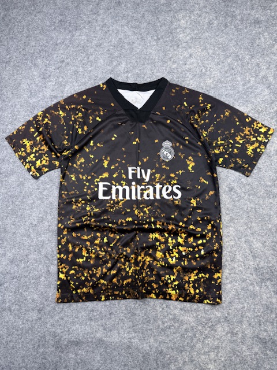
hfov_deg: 56.8
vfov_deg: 71.6
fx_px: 256
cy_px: 185
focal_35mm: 24
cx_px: 138
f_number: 1.78
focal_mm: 6.76
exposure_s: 1/100
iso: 64
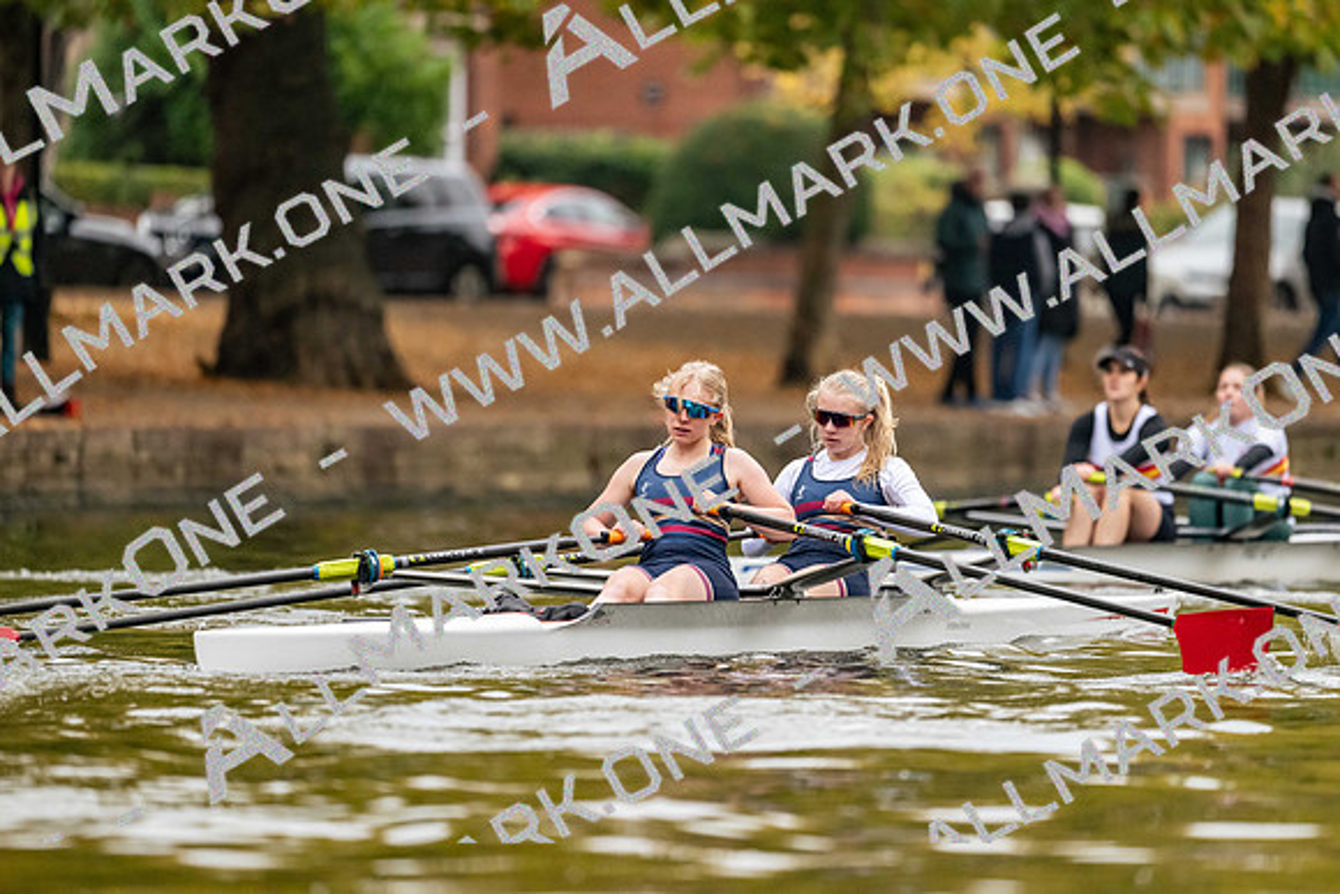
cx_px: 670
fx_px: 14892
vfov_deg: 3.4
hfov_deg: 5.2
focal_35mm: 400
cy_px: 447
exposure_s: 1/2000
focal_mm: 400
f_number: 4.5
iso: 3600
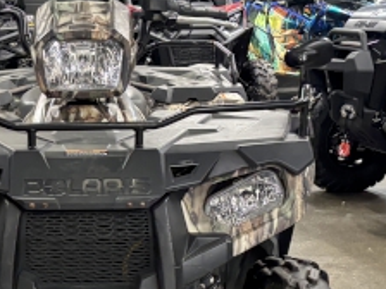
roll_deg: +0.7
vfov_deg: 15.6
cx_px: 84
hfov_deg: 20.9
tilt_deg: -13.9
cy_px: 277
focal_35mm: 93
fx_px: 1037
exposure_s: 1/60
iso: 400
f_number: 1.6
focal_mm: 5.96
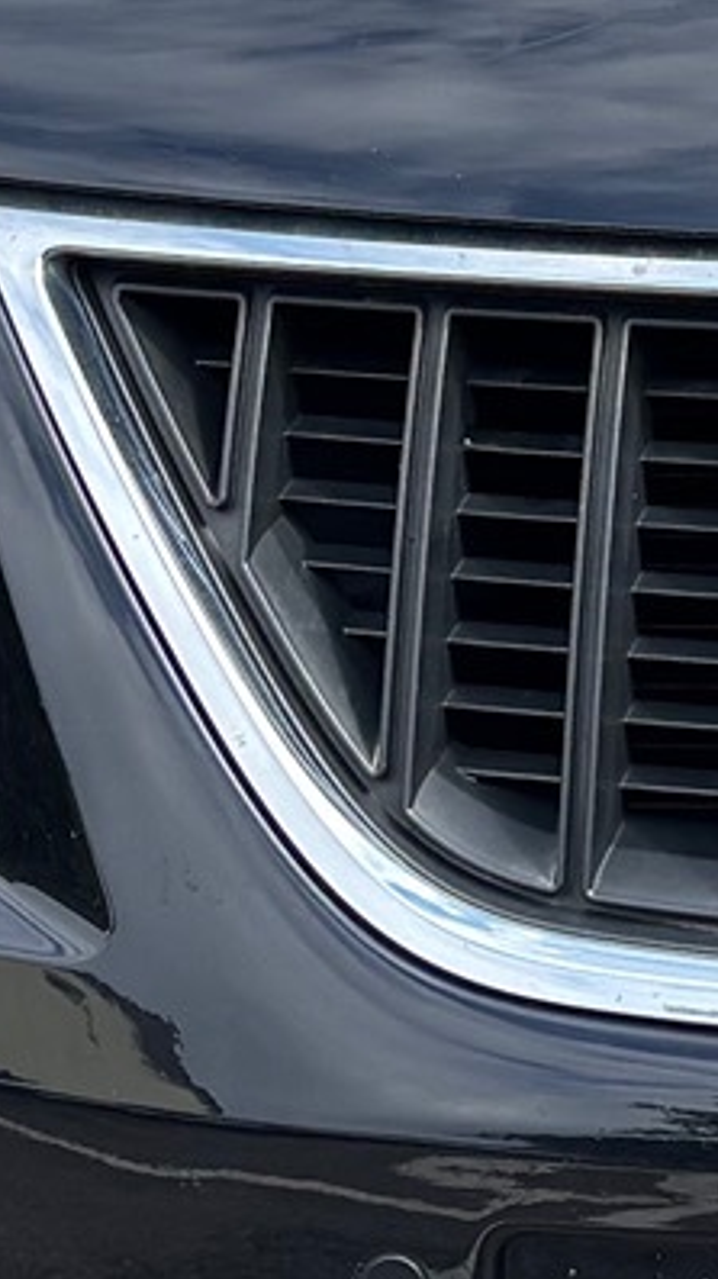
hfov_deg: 8.0
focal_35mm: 144
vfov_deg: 14.8
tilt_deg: -17.5
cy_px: 213
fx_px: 4879
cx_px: 1452
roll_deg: +0.3
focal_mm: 5.96
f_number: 1.6
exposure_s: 1/1279
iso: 50
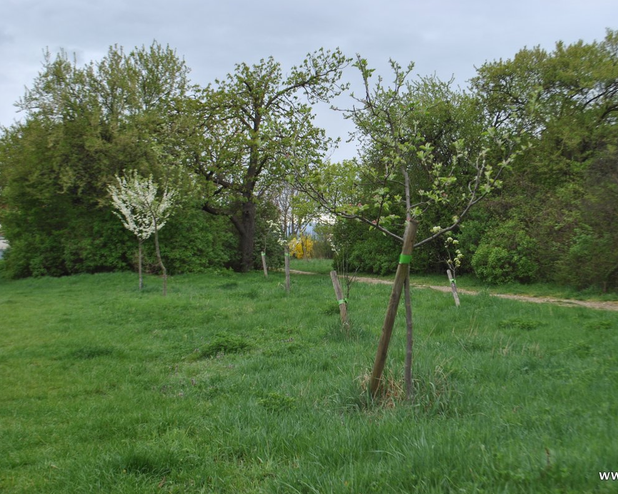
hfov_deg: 38.6
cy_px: 247
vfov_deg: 31.5
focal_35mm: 48
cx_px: 364
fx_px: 878
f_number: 5.6
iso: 100
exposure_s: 1/125
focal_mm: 28
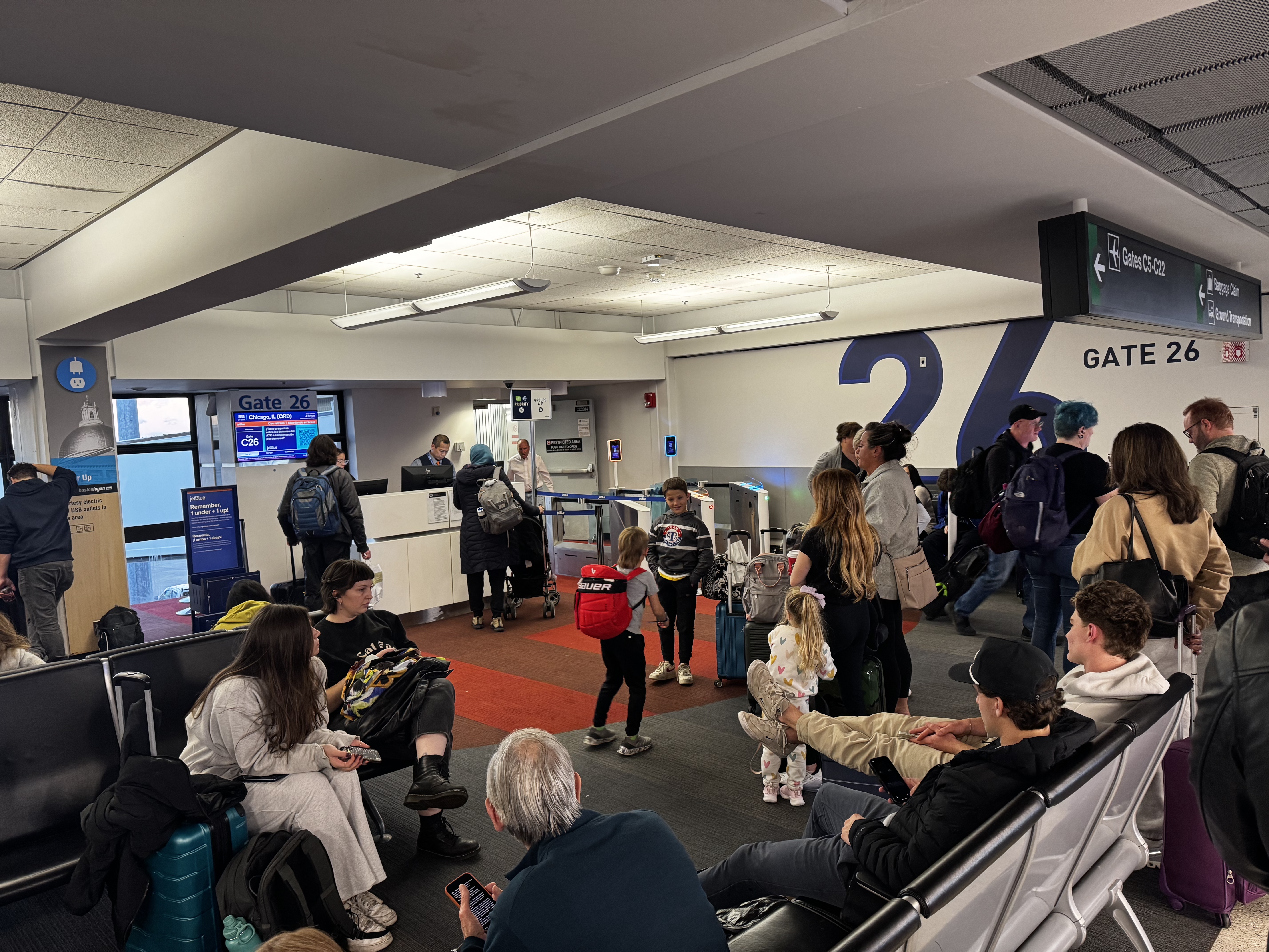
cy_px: 476
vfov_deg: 56.8
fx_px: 880
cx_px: 634
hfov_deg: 71.6
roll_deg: +3.3
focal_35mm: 24
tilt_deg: -4.6
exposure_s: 1/60
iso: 320
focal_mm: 6.76
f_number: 1.78
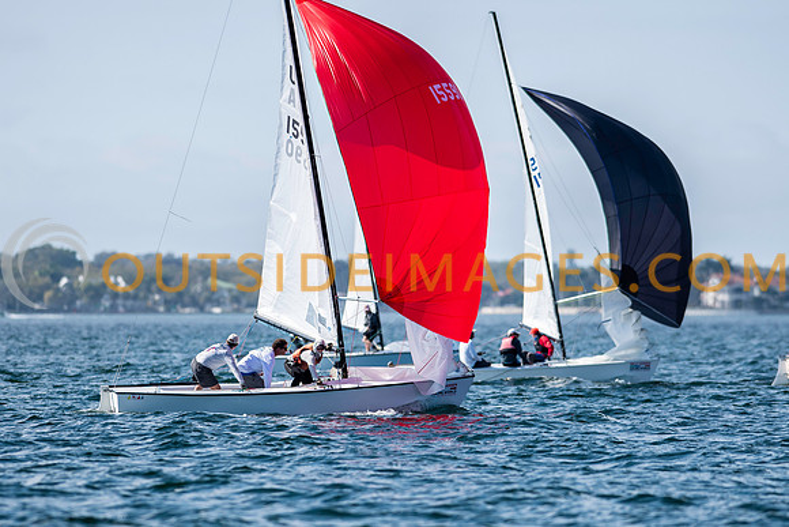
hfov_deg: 4.5
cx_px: 394
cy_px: 264
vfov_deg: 3.0
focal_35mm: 459
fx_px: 10072
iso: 200
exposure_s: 1/2500
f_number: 5
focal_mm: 300
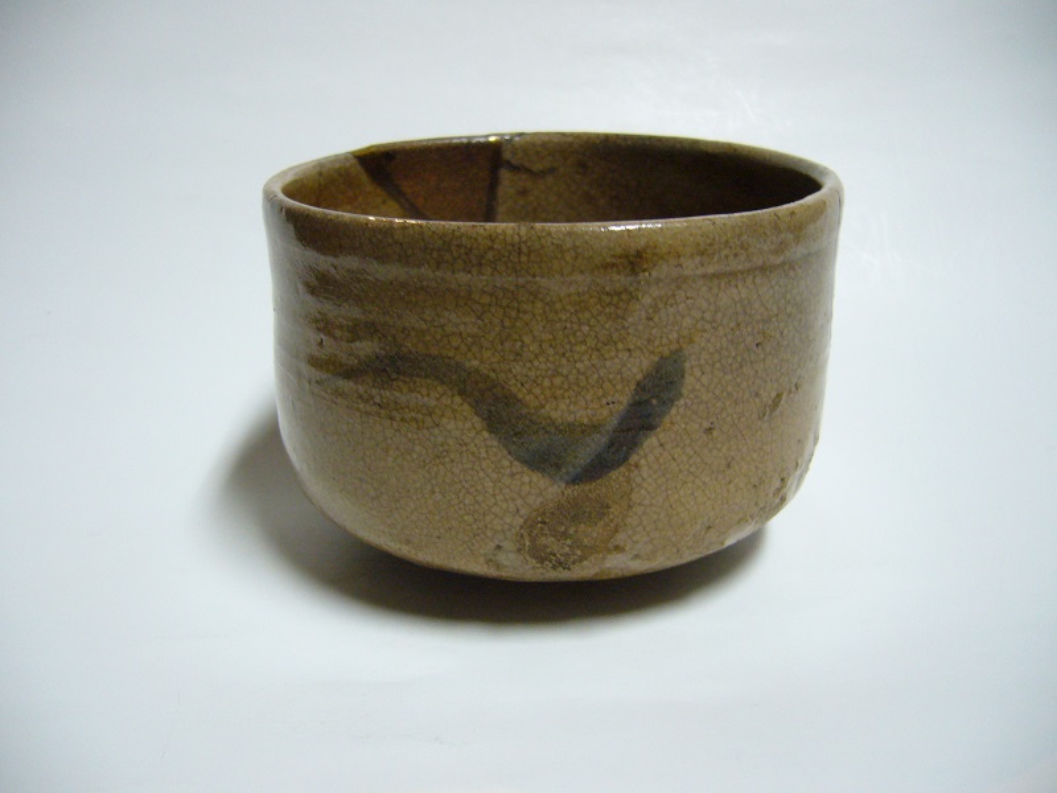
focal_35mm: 35
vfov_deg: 40.7
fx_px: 1069
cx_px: 528
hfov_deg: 52.6
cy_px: 396
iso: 200
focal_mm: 5.8
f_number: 2.8
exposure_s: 1/8
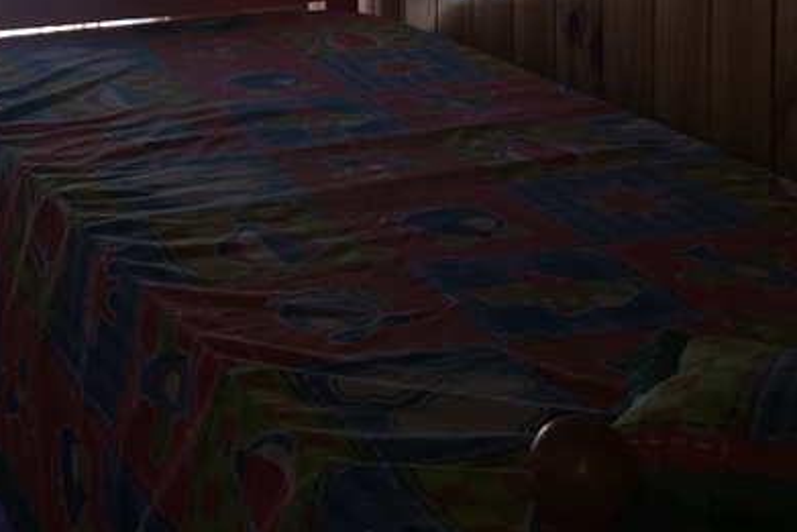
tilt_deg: -6.0
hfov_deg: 24.8
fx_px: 1750
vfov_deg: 16.3
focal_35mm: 79
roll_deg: +1.2
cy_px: -179
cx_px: 51
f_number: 2.2
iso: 32
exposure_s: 1/82
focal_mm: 4.15
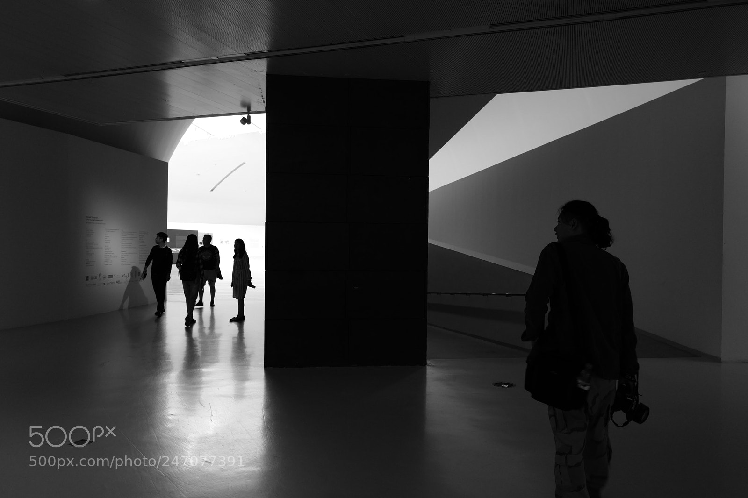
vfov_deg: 46.4
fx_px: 582
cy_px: 249
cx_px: 374
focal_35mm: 28
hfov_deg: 65.5
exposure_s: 1/40
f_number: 5.6
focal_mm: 28
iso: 800
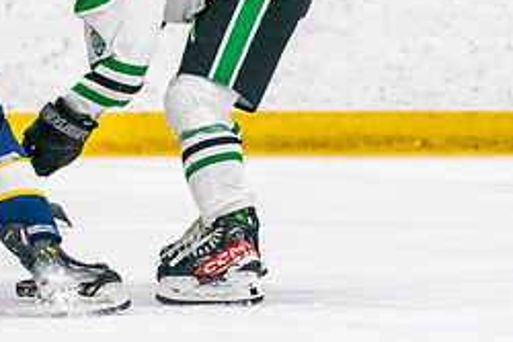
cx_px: 30
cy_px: 152
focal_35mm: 770
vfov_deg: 1.8
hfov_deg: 2.7
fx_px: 10978
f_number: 2.8
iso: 3200
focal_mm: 200
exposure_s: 1/1250
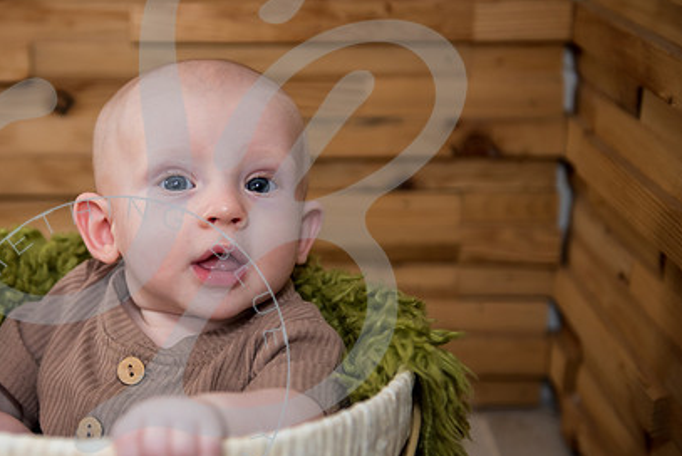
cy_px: 227
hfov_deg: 27.3
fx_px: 1384
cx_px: 170
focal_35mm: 73
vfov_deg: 18.7
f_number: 2.8
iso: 200
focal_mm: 48
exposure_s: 1/125
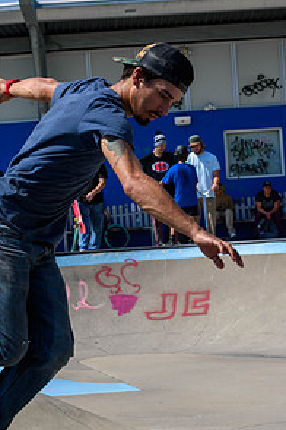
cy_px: 228
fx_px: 2133
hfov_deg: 7.7
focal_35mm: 179
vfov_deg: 11.5
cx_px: 98
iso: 200
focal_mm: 78
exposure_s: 1/800
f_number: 7.1
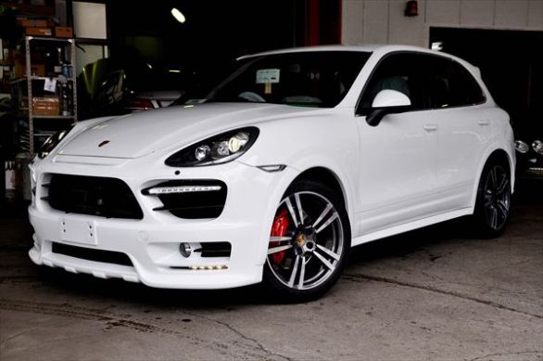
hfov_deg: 38.9
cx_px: 272
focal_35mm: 51
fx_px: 768
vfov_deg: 26.4
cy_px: 180
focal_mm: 34
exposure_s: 1/80
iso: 200
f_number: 9
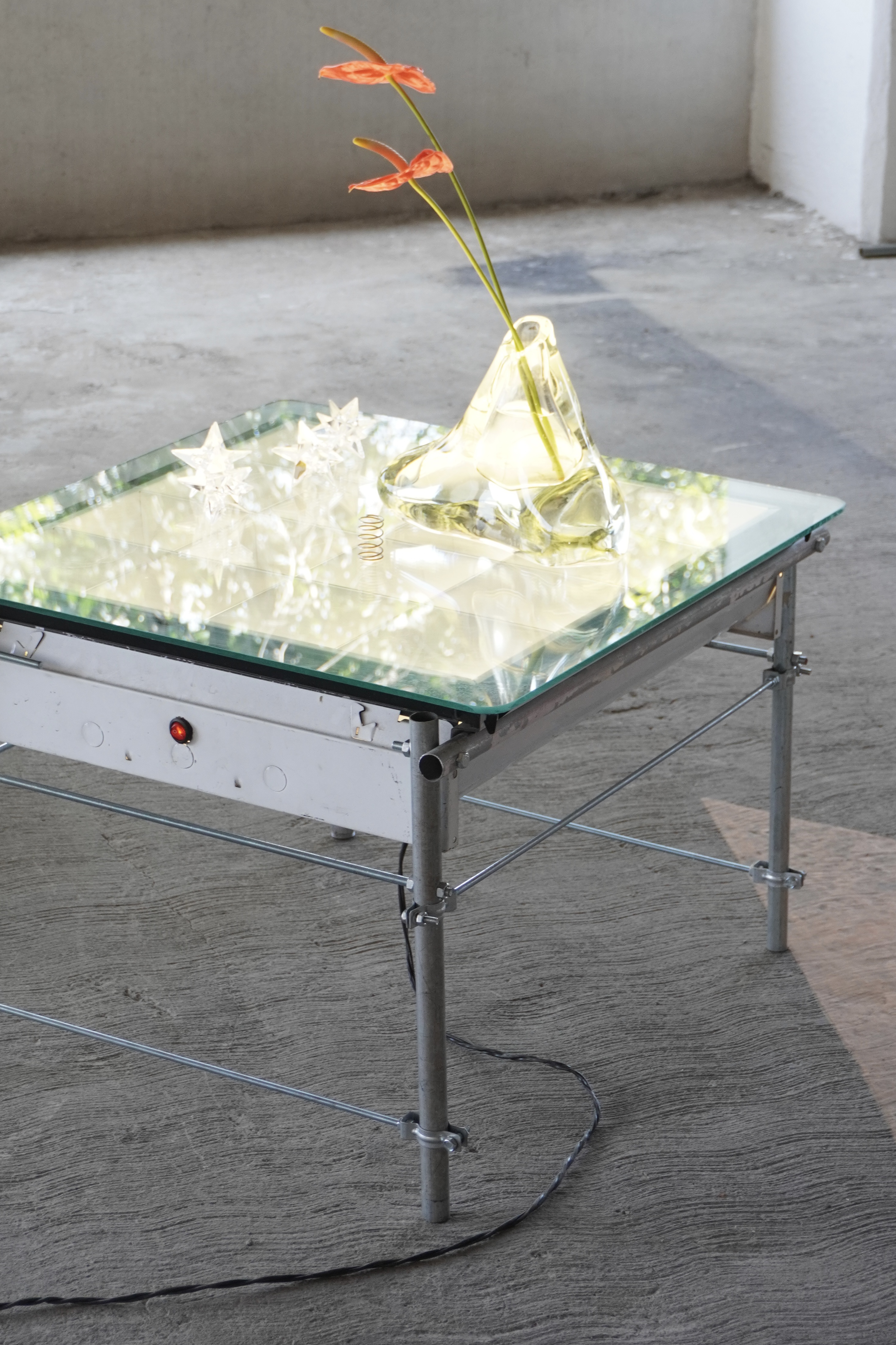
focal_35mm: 79
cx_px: 355
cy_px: 626
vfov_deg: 25.7
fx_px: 2949
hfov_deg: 17.3
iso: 500
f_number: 5.6
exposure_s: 1/80
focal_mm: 42
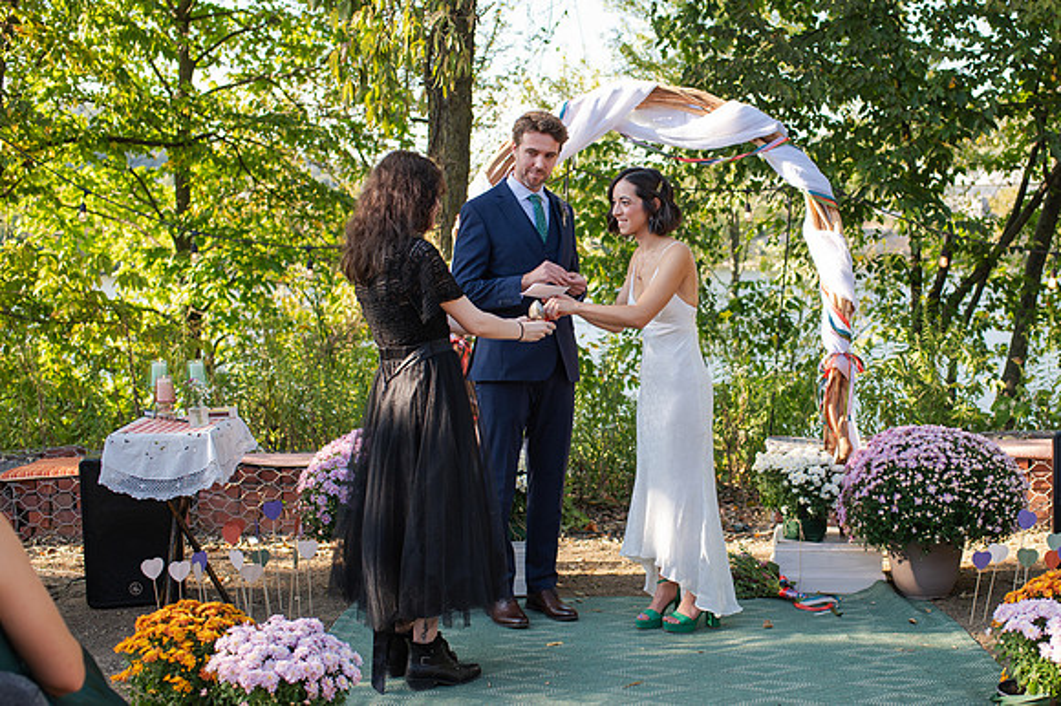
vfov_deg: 29.1
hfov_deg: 42.4
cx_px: 655
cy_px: 378
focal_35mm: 46
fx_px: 1358
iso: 250
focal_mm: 35
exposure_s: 1/640
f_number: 3.2
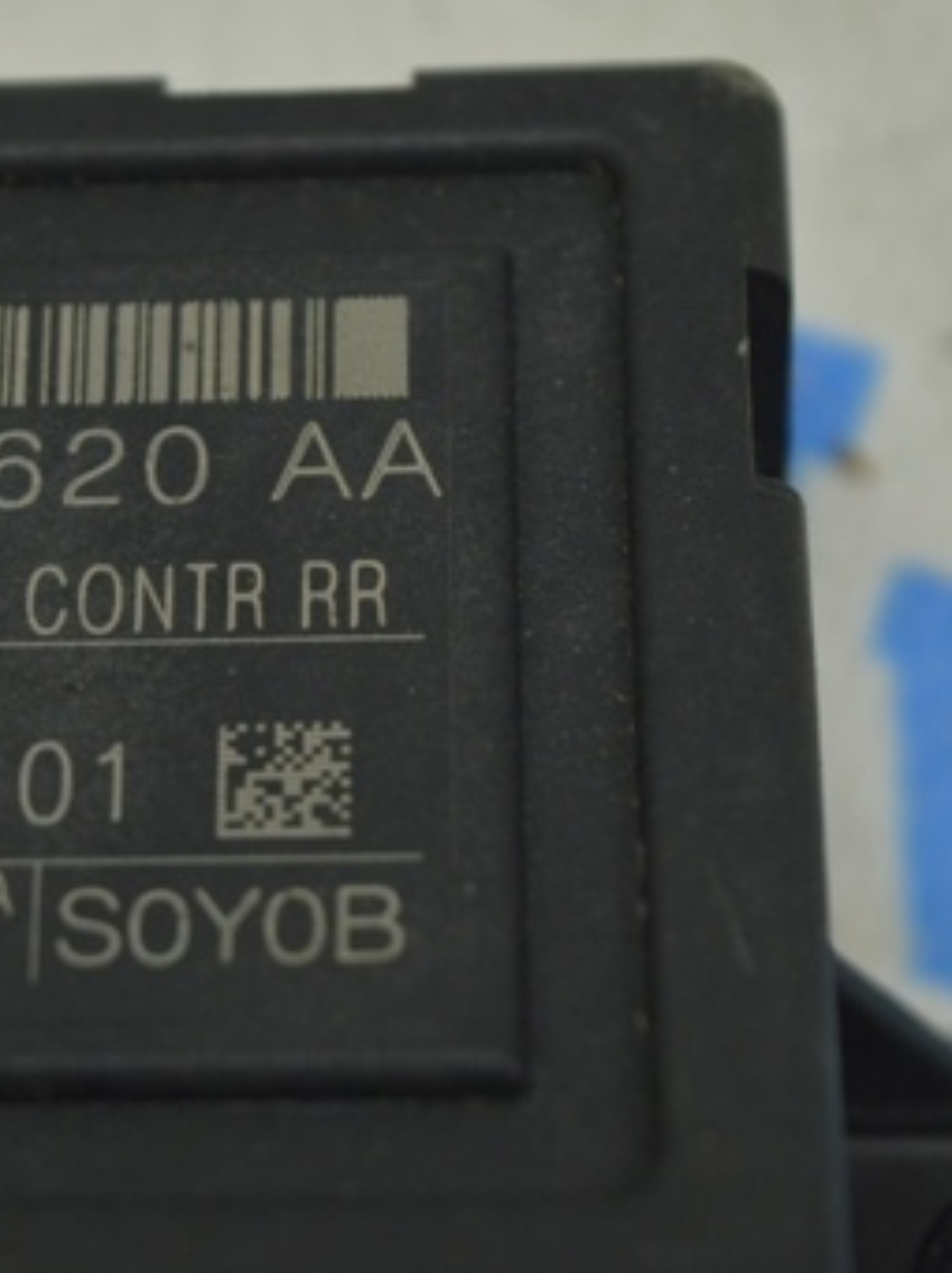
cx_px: -90
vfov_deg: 13.3
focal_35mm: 149
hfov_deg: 9.8
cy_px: 584
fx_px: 5470
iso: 400
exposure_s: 1/25
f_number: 5.6
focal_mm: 55
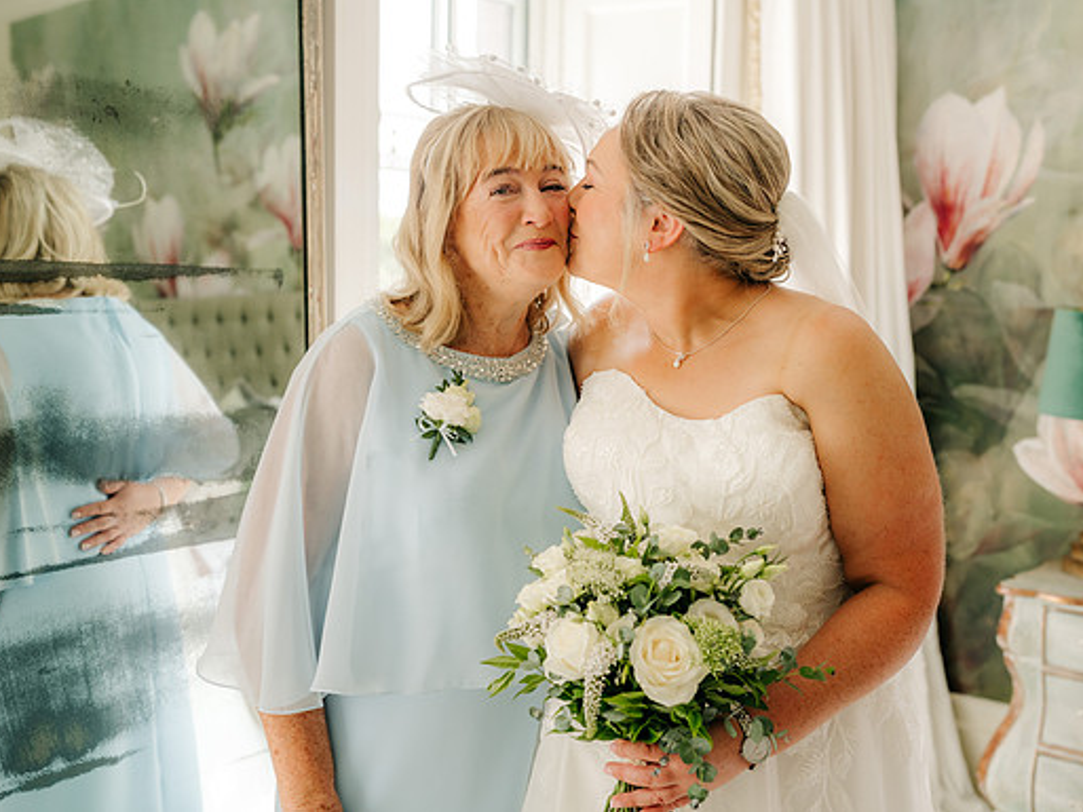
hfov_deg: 44.8
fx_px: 1314
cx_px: 503
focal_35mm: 42
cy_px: 364
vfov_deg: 34.3
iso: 200
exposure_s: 1/200
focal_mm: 35
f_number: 2.8
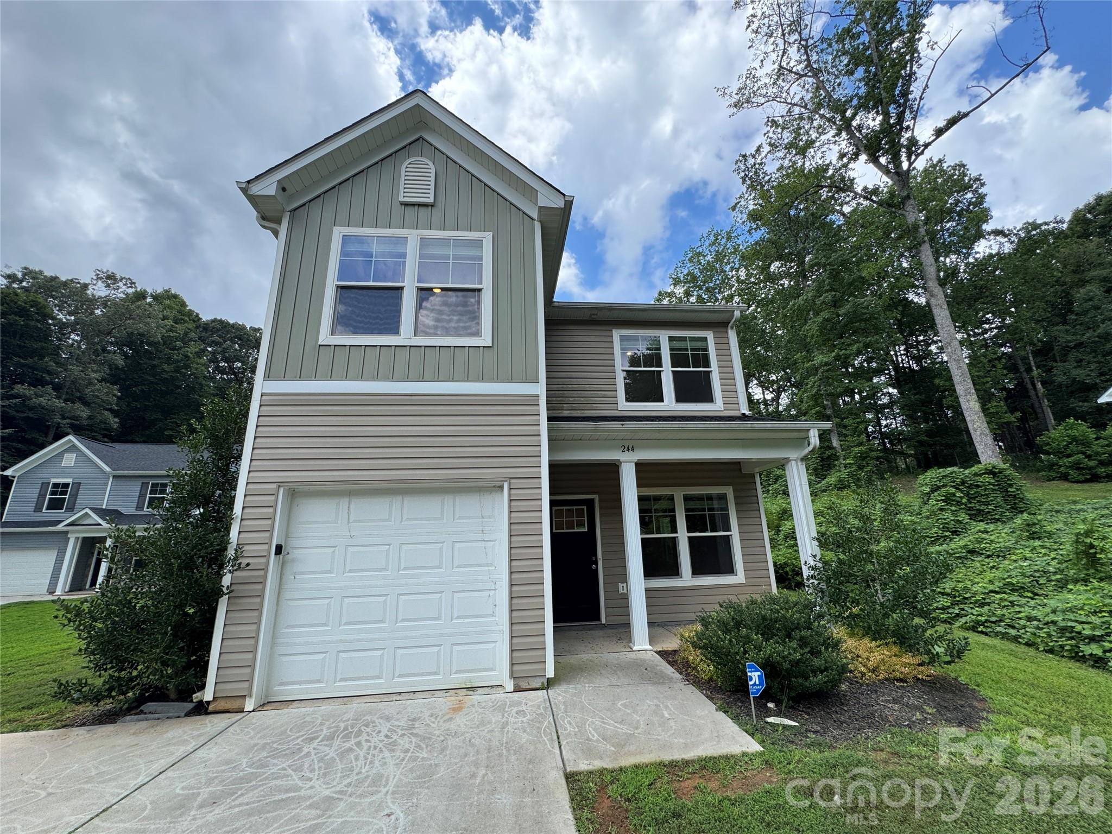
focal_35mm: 14
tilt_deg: +12.9
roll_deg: +2.5
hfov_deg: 102.1
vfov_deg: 85.7
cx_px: 556
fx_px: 450
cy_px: 417
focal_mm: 2.22
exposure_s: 1/573
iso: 40
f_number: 2.2
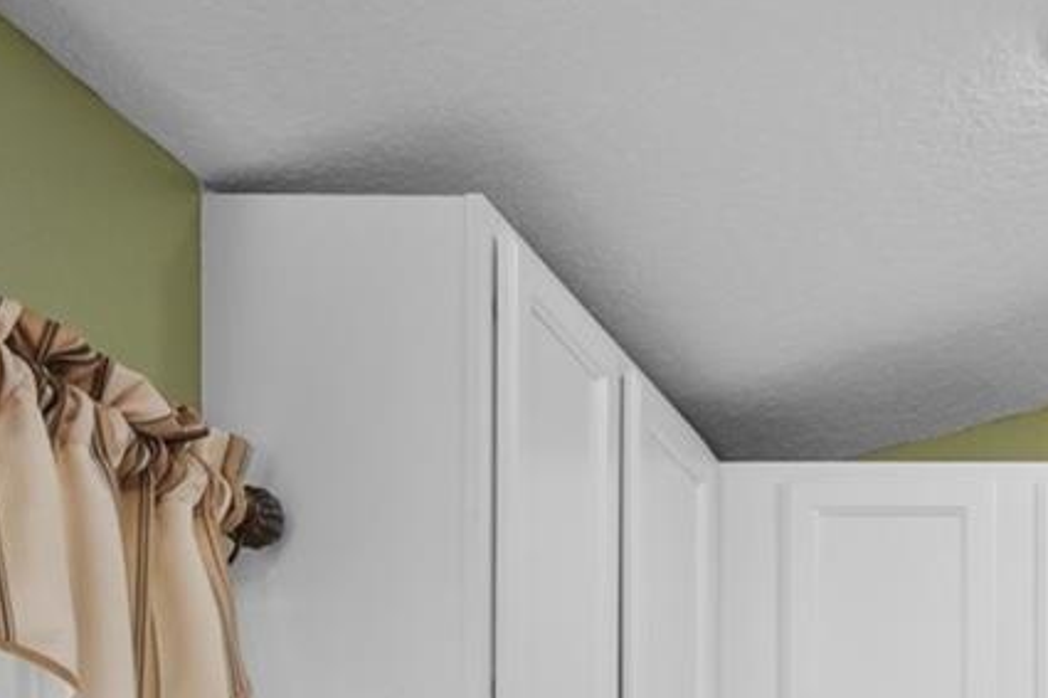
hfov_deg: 26.9
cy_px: 1186
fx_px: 1862
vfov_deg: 17.8
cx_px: 1332
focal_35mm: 64
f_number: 8
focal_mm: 17
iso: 320
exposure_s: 2
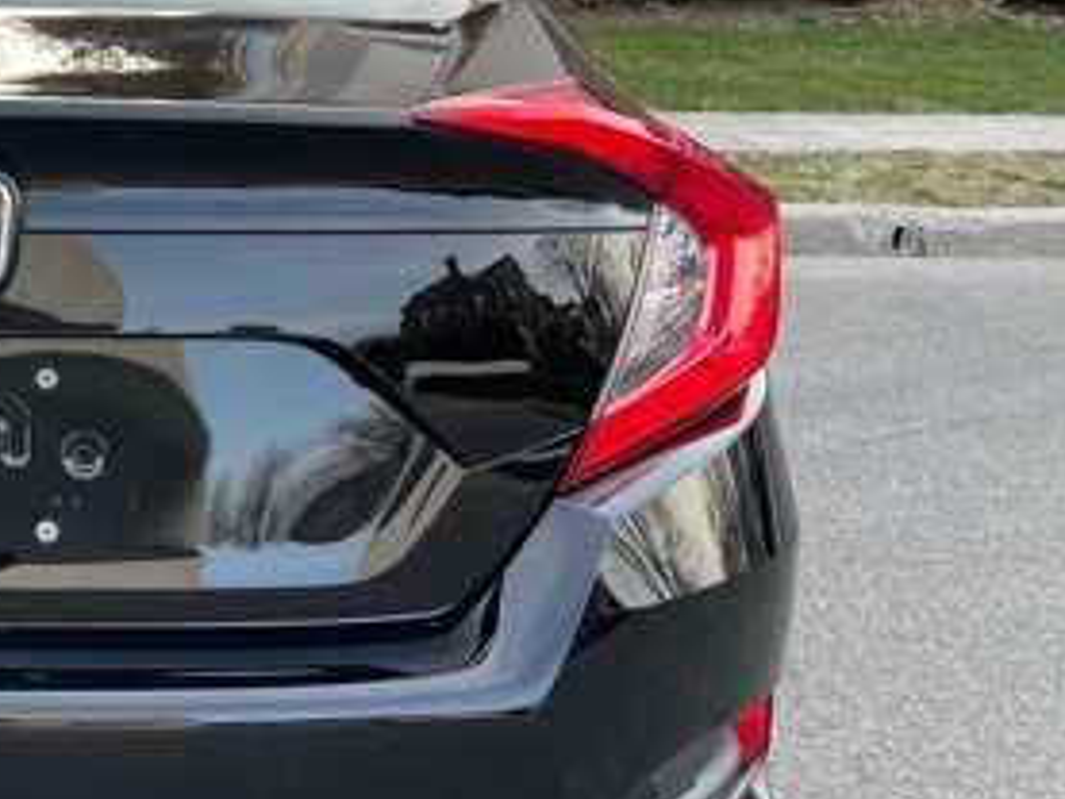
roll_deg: -0.4
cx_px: -123
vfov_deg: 24.3
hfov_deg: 28.9
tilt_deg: -10.7
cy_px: 234
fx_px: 1847
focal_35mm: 60
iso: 80
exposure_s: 1/121
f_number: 1.6
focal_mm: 4.2
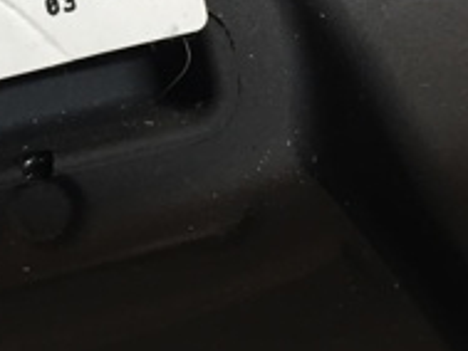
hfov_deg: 19.0
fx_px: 1326
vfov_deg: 14.9
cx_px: -77
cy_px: 7
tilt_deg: -64.1
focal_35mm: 98
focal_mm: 4.15
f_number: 2.2
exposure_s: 1/33
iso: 125
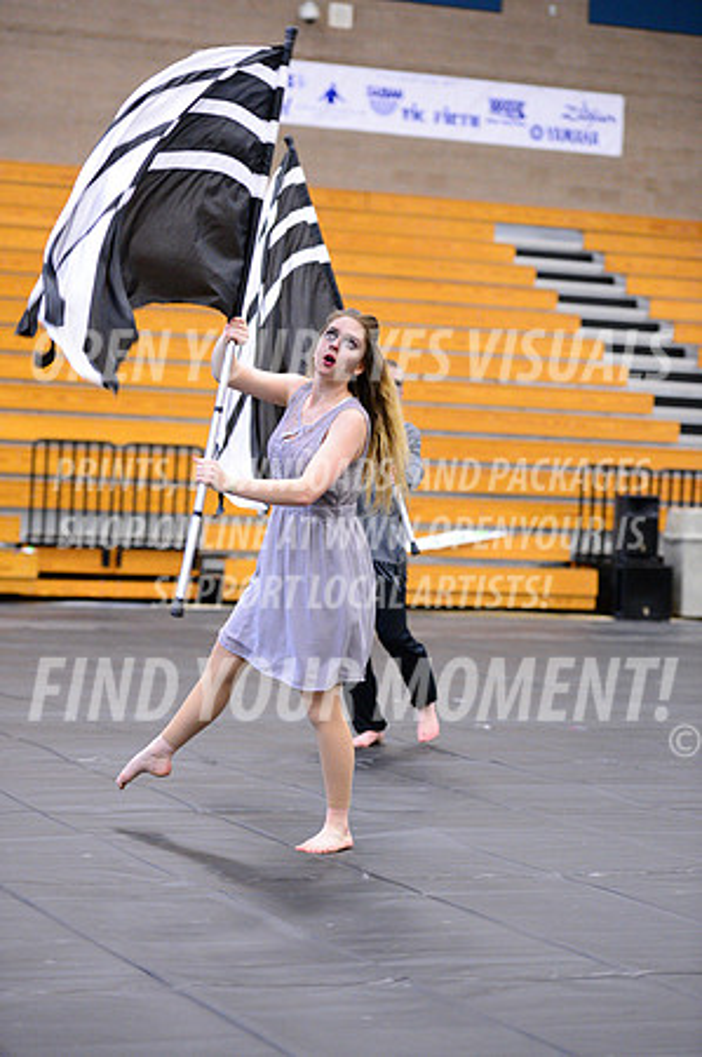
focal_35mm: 95
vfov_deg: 21.5
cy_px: 528
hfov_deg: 14.4
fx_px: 2785
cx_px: 351
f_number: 2.8
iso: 8000
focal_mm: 95
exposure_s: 1/320
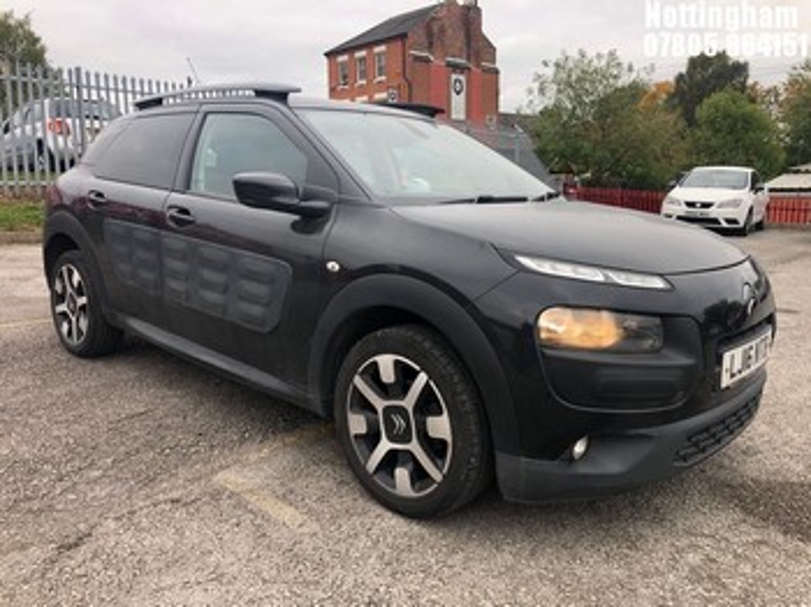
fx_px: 656
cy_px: 304
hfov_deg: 63.5
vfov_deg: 49.7
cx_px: 406
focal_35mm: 28
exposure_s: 1/131
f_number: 1.8
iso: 20
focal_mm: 4
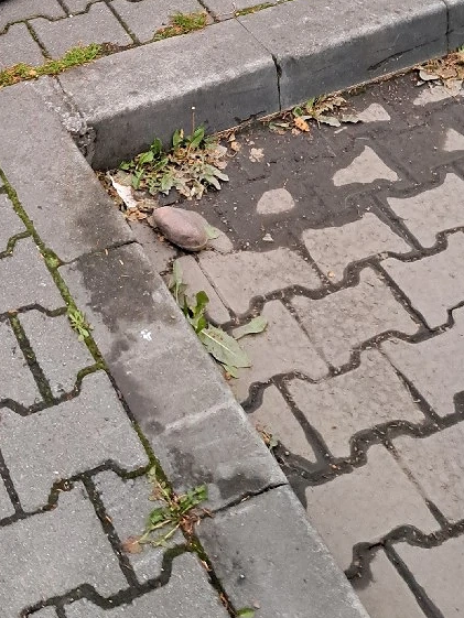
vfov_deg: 29.8
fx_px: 1018
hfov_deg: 24.6
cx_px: 12
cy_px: -88
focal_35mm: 57
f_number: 1.8
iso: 400
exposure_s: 1/33
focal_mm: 5.23
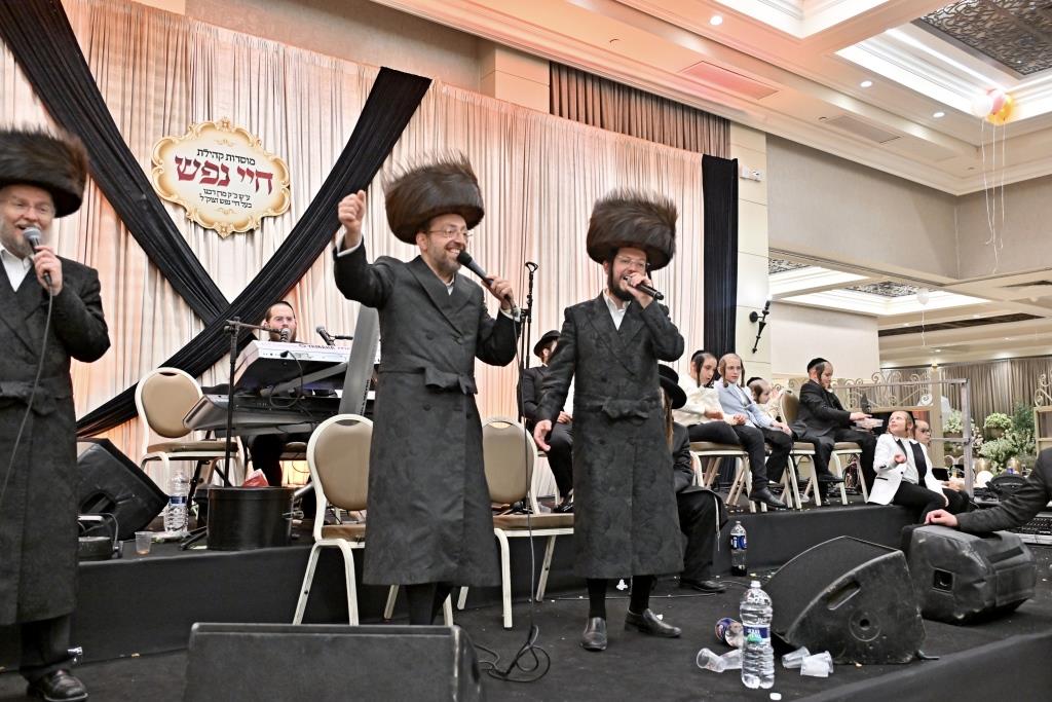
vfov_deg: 43.6
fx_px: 877
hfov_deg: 61.9
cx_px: 526
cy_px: 351
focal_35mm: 30
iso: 1600
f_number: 4
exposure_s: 1/250
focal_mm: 30
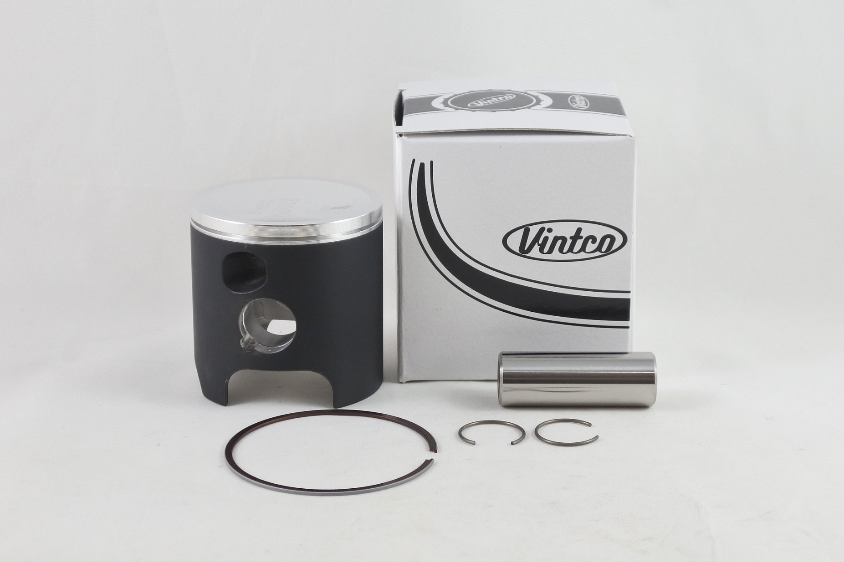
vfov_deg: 28.6
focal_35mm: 47
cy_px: 281
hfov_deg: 41.9
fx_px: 1102
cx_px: 422
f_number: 4.5
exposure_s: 1/125
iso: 450
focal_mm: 17.6
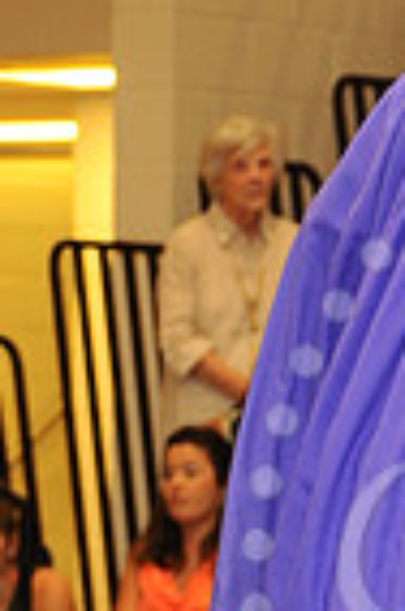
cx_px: 763
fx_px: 7274
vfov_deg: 4.8
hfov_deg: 3.2
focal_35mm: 429
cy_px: 577
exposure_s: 1/60
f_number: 5.6
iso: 1250
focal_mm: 105
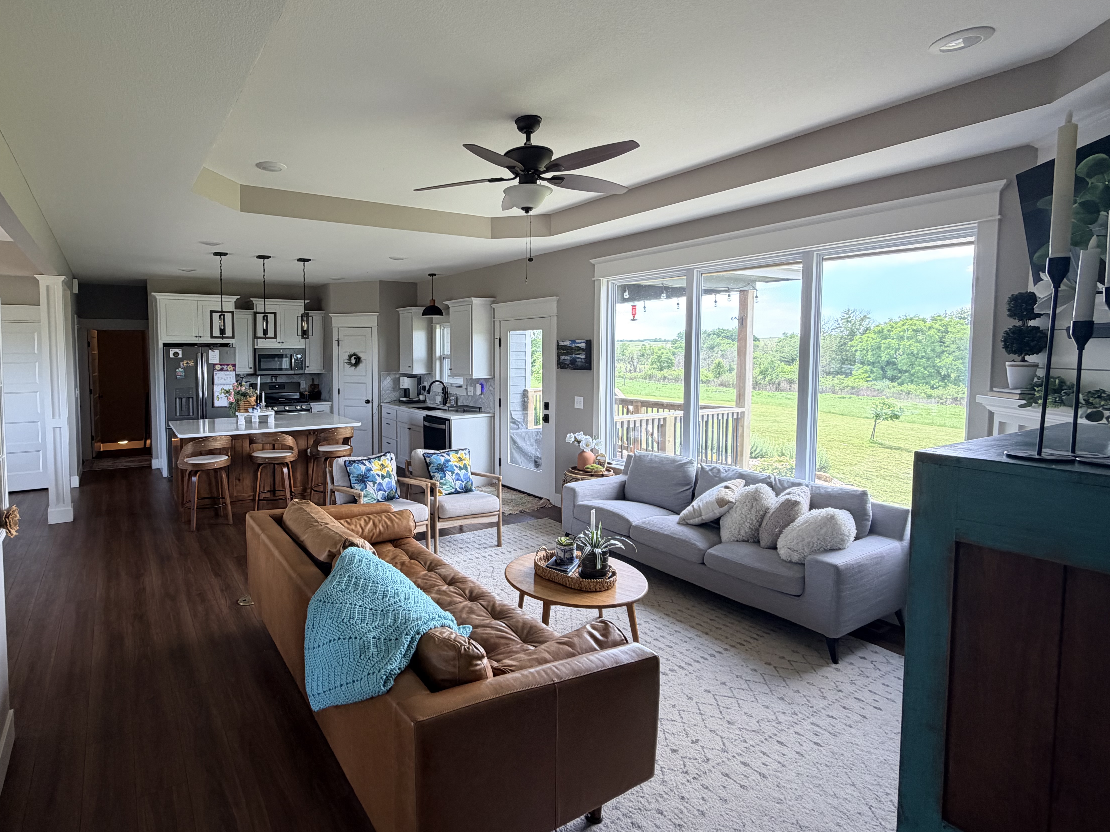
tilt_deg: -3.3
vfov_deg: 71.5
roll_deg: +0.2
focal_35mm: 18
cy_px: 384
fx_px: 577
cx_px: 427
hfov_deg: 86.3
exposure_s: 1/121
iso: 125
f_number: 2.2
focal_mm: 2.22
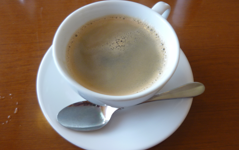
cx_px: 118
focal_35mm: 28
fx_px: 182
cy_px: 79
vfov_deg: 44.5
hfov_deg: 66.5
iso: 100
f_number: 3.3
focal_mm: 4.1
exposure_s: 1/30
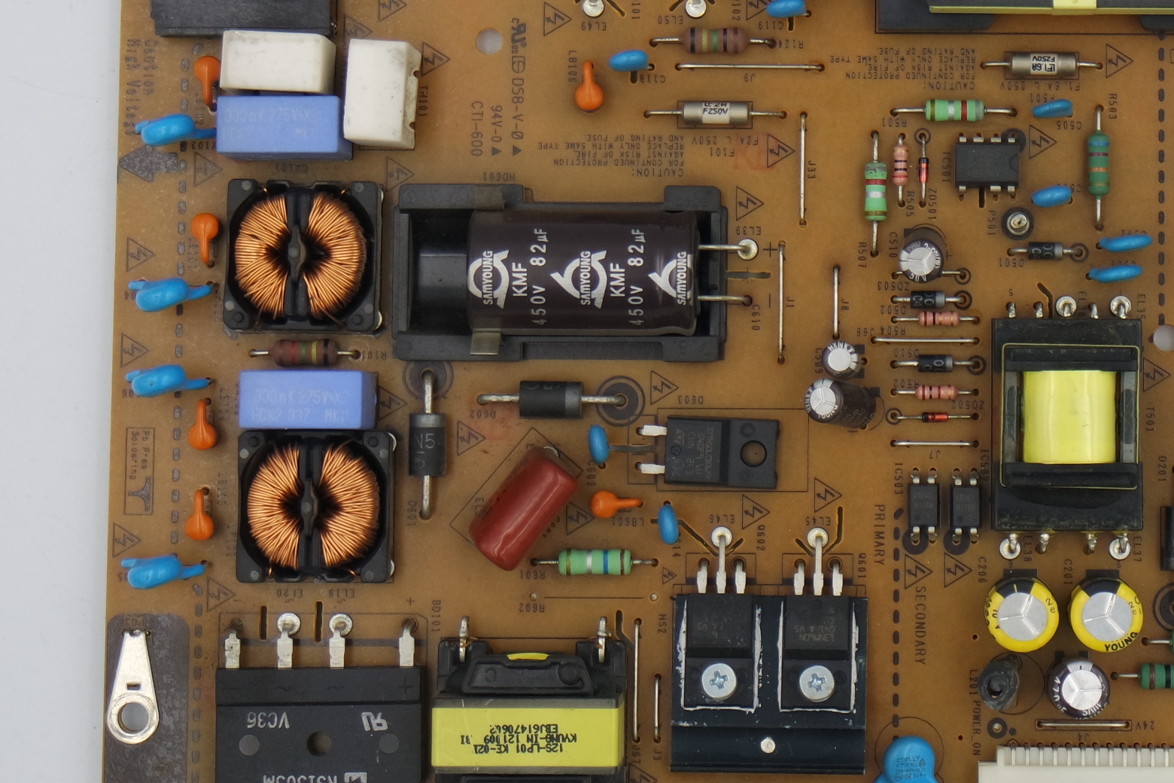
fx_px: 3359
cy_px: 178
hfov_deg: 19.7
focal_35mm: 103
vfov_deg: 13.2
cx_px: 913
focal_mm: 20
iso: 200
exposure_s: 1/125
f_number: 5
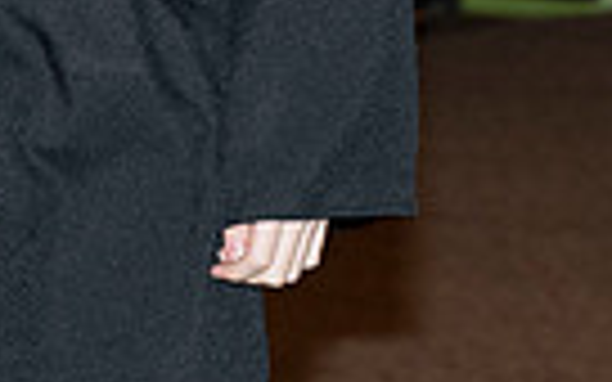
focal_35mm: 545
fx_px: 9090
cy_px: -435
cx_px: 78
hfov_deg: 3.9
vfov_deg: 2.4
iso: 800
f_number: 5.6
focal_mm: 92
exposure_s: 1/80
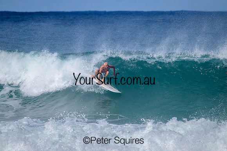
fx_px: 4289
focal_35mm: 680
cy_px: 76
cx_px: 114
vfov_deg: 2.0
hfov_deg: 3.0
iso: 640
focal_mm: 680
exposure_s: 1/2000
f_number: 11
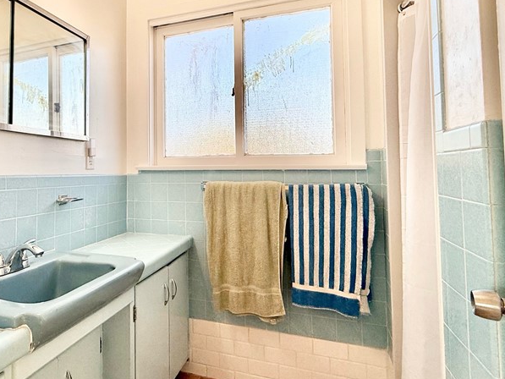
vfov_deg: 56.4
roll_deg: +0.4
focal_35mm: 24
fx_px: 350
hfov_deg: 69.5
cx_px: 167
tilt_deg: +3.0
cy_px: 153
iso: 50
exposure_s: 1/324
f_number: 2.2
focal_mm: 2.22
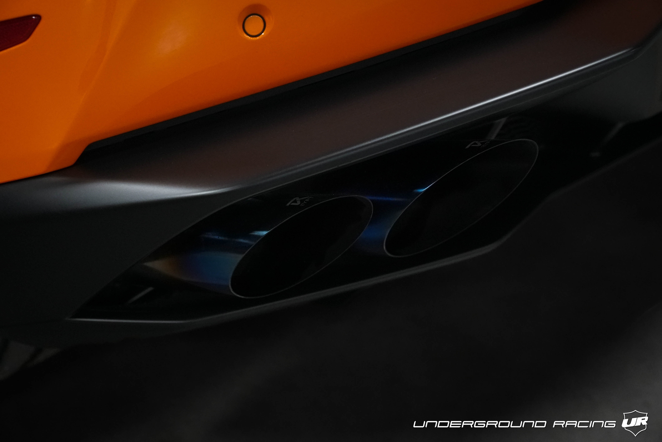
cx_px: 331
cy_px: 221
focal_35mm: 61
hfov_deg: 32.9
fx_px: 1122
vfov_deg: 22.3
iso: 12800
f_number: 5
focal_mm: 61
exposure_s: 1/160
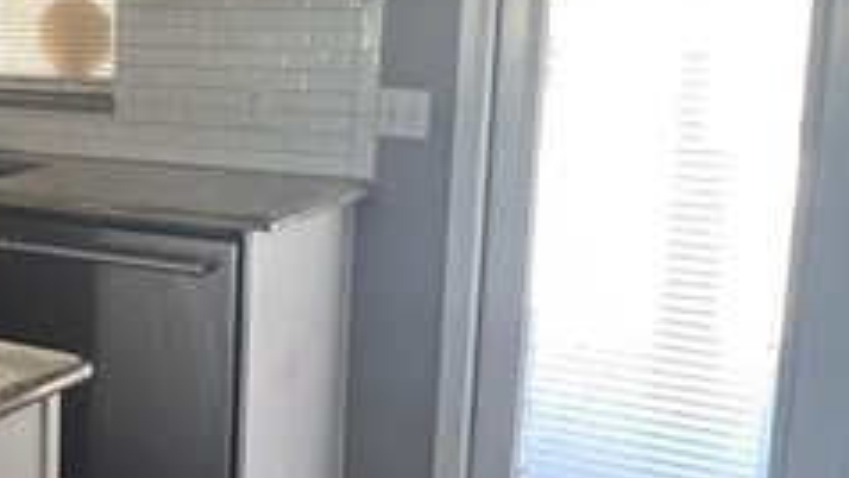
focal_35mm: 61
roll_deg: +1.2
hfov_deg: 28.2
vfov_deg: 19.7
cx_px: -260
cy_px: 178
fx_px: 1374
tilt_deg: -9.1
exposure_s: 1/63
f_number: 1.8
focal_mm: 1.57
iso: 250
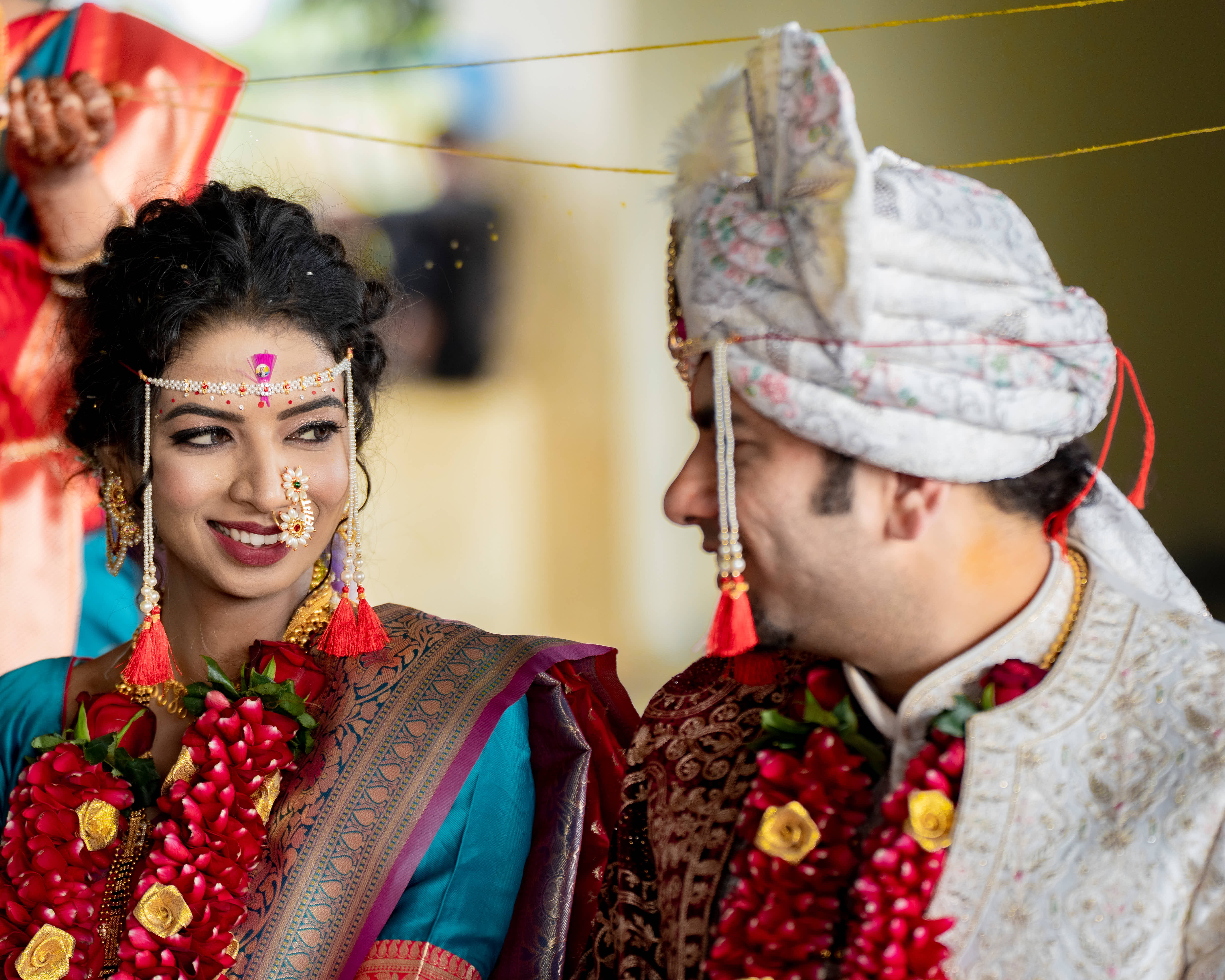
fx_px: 5257
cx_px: 550
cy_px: 488
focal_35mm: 145
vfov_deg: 10.7
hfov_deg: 13.3
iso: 800
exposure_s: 1/400
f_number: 2.8
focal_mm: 128
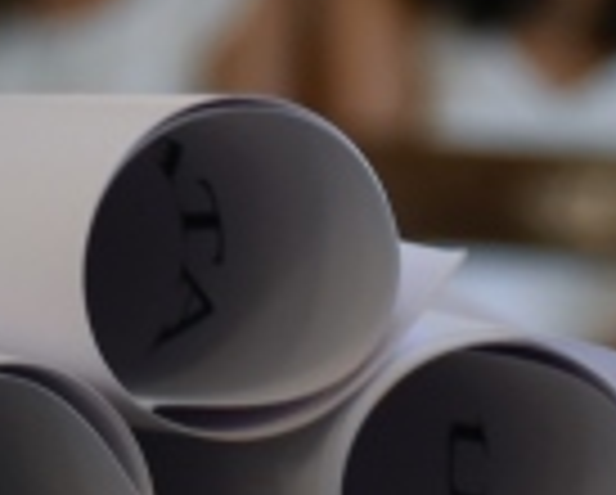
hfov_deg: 5.2
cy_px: 25
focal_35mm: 368
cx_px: -472
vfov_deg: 4.2
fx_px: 6710
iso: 800
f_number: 4.2
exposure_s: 1/40
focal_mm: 35
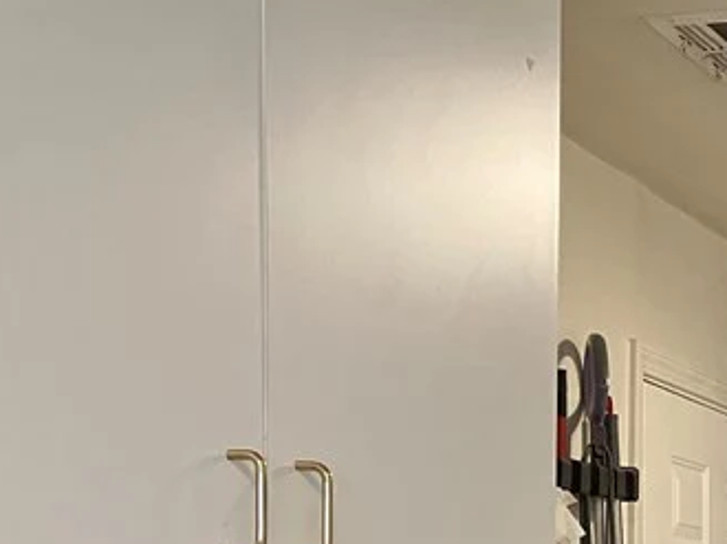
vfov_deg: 15.8
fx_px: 1826
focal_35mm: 87
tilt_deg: -2.8
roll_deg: -1.4
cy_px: 784
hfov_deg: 19.4
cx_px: 1113
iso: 200
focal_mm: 3.99
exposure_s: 1/60
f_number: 1.8
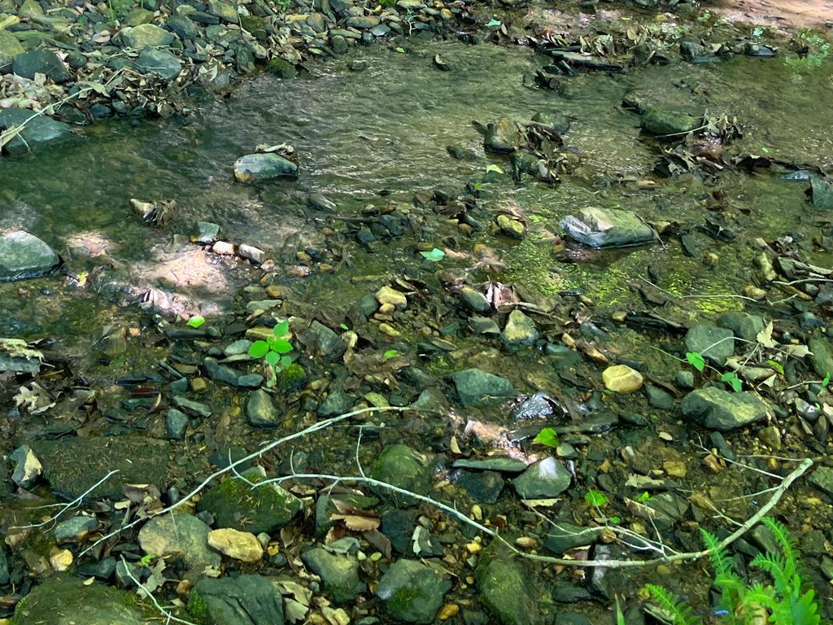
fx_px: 1251
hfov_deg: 36.6
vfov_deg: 27.6
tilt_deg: -23.7
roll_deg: -4.4
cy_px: 142
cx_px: 323
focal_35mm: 52
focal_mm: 5.1
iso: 40
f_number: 1.6
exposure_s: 1/122
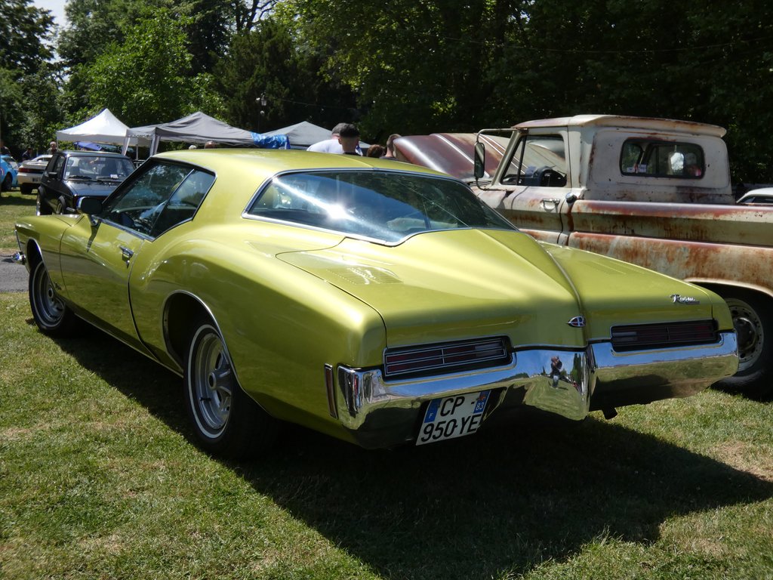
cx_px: 386
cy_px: 290
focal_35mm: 38
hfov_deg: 49.0
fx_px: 849
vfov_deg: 37.7
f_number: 4.5
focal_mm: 6.8
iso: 80
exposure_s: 1/800
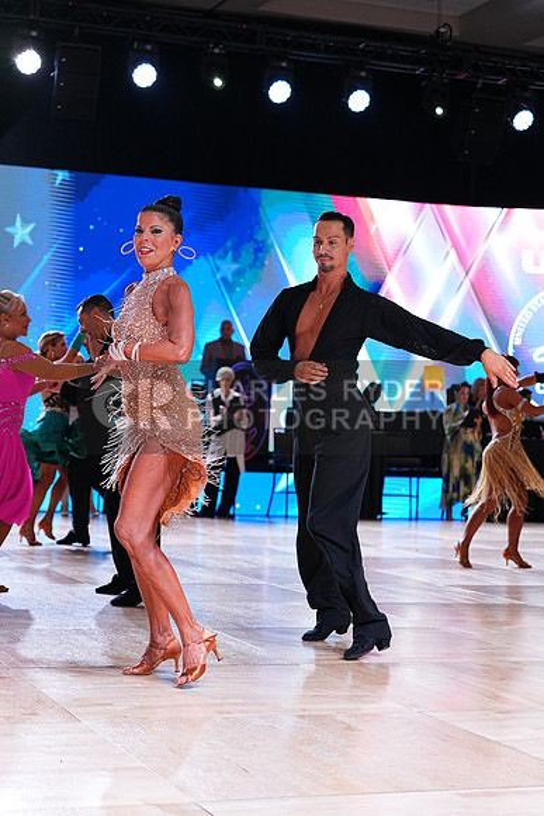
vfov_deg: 28.8
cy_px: 408
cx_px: 272
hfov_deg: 19.5
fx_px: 1586
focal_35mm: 70
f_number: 4
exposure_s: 1/400
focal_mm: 70
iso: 2000
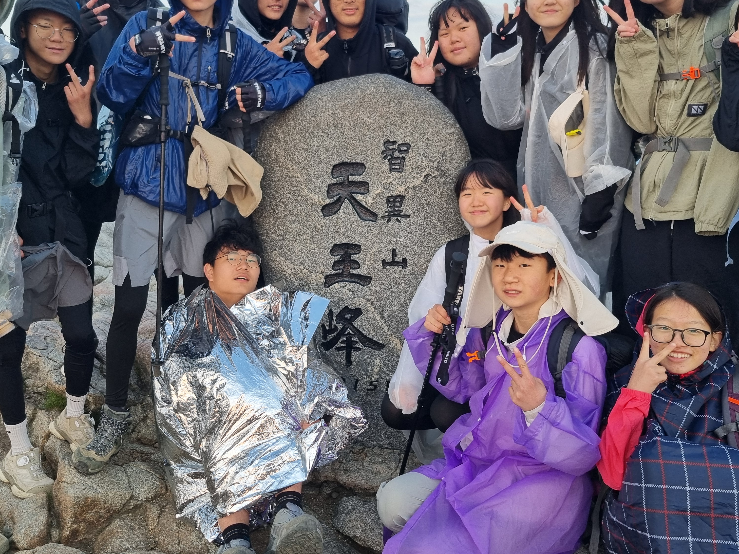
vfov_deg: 40.5
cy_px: 224
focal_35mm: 35
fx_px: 747
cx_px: 367
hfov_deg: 52.6
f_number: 1.8
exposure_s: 1/198
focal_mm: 5.4
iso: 50
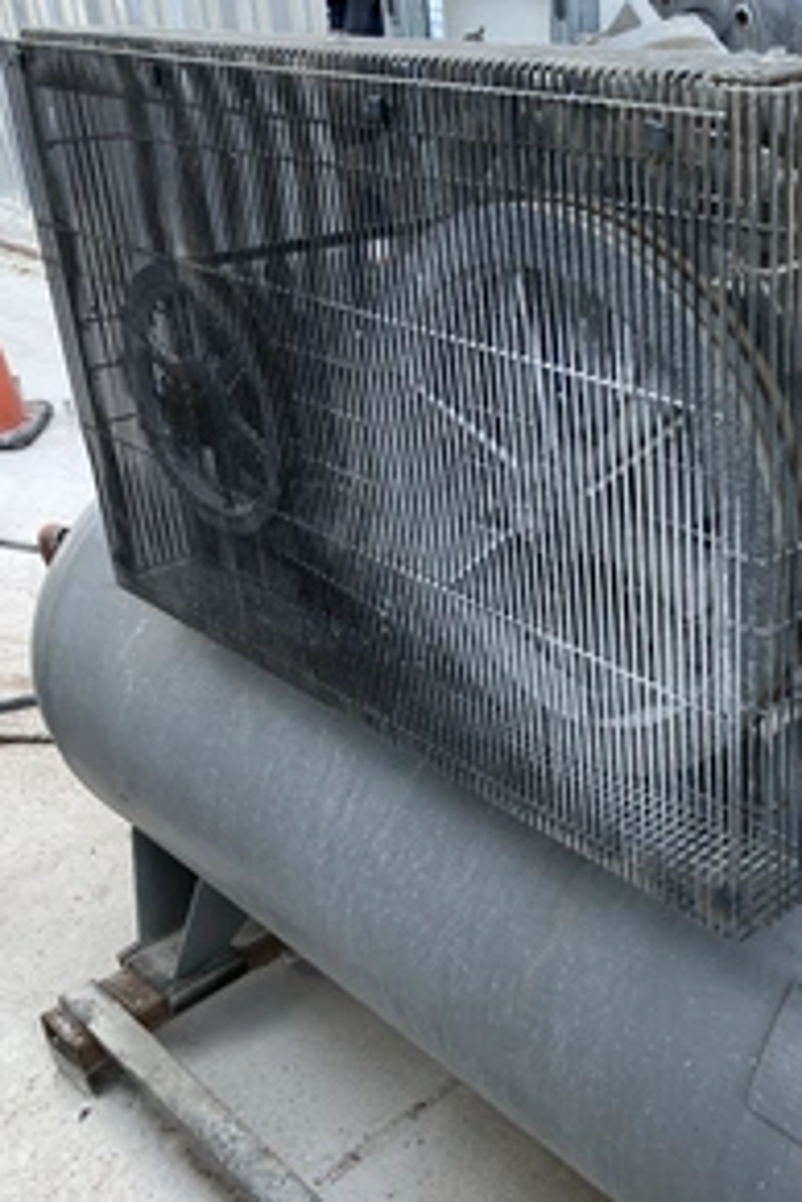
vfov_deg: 48.5
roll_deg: +2.3
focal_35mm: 40
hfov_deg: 32.4
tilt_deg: -27.9
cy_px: 603
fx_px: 1337
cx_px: 657
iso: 25
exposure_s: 1/129
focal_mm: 3.99
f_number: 1.8
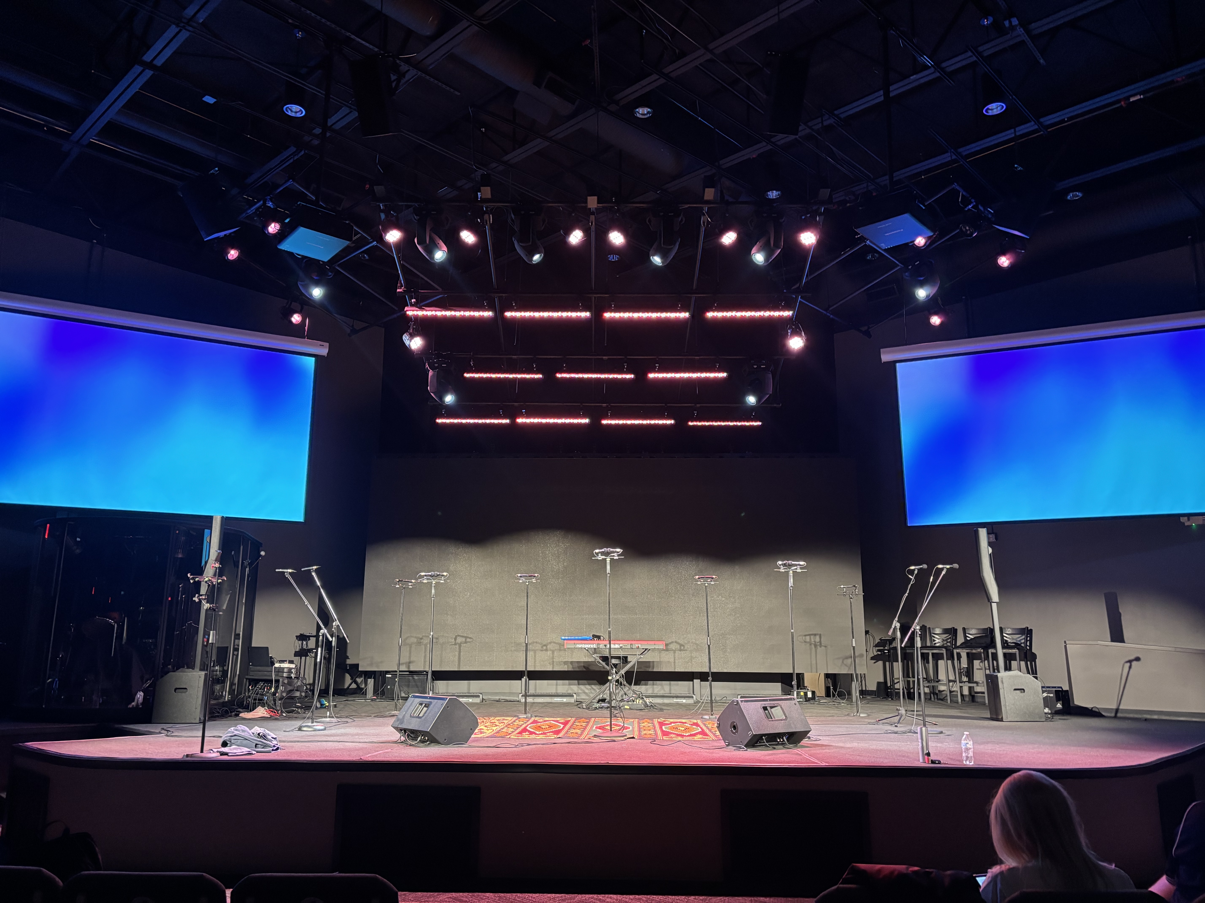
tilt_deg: +10.2
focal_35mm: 26
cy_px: 452
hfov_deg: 67.3
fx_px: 905
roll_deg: -1.2
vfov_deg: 53.1
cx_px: 602
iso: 400
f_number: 1.6
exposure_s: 1/45
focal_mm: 5.96
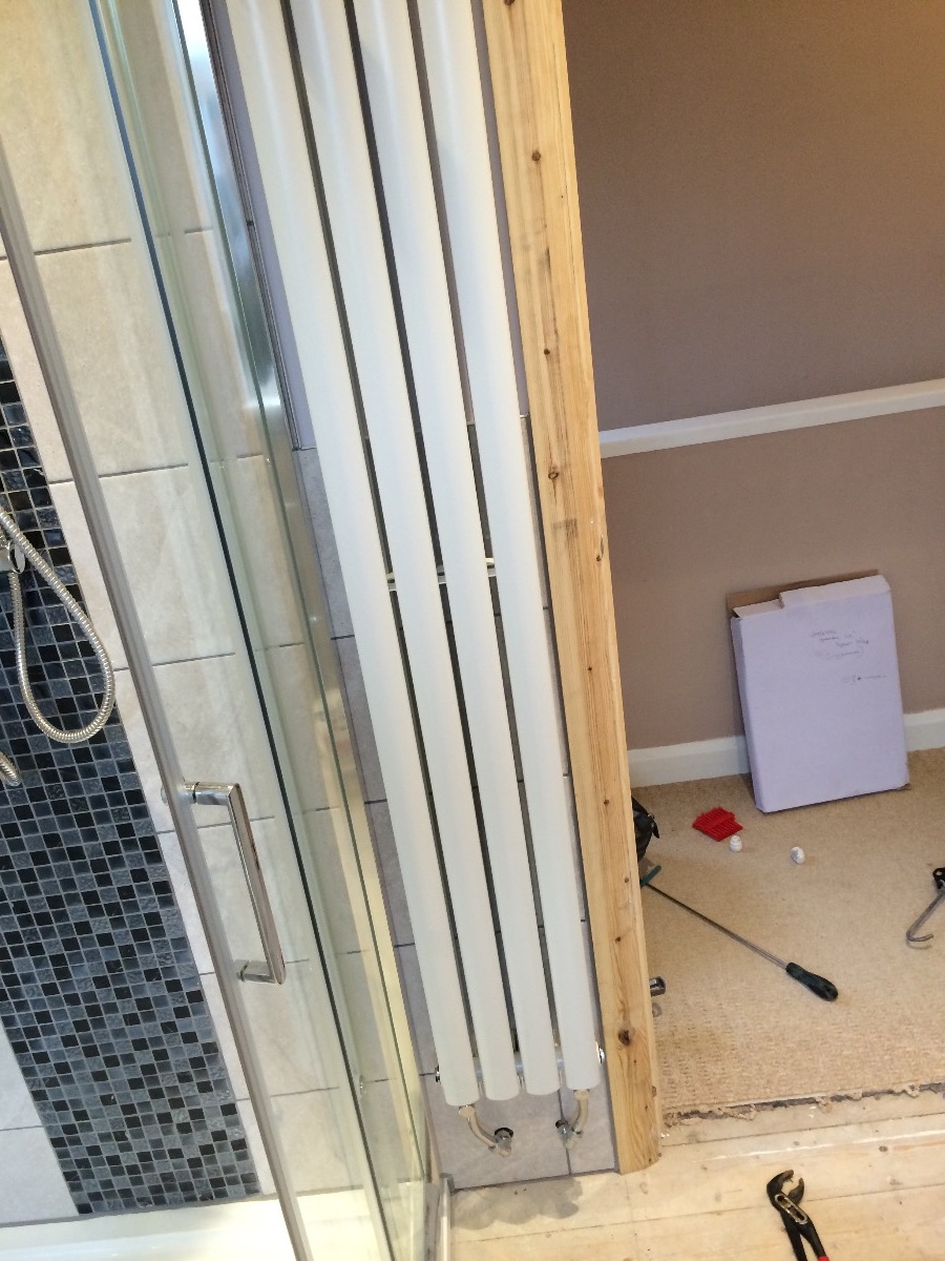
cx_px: 472
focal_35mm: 30
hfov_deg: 46.8
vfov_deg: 60.0
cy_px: 630
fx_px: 1092
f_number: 2.2
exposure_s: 1/33
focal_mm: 4.12
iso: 80
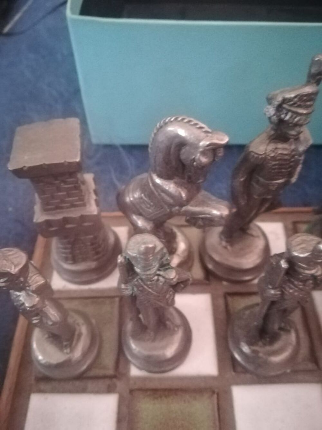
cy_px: 215
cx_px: 161
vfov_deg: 67.3
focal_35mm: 26
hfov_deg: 53.1
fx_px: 322
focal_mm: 3.83
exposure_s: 1/14.3
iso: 2500
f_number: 2.2
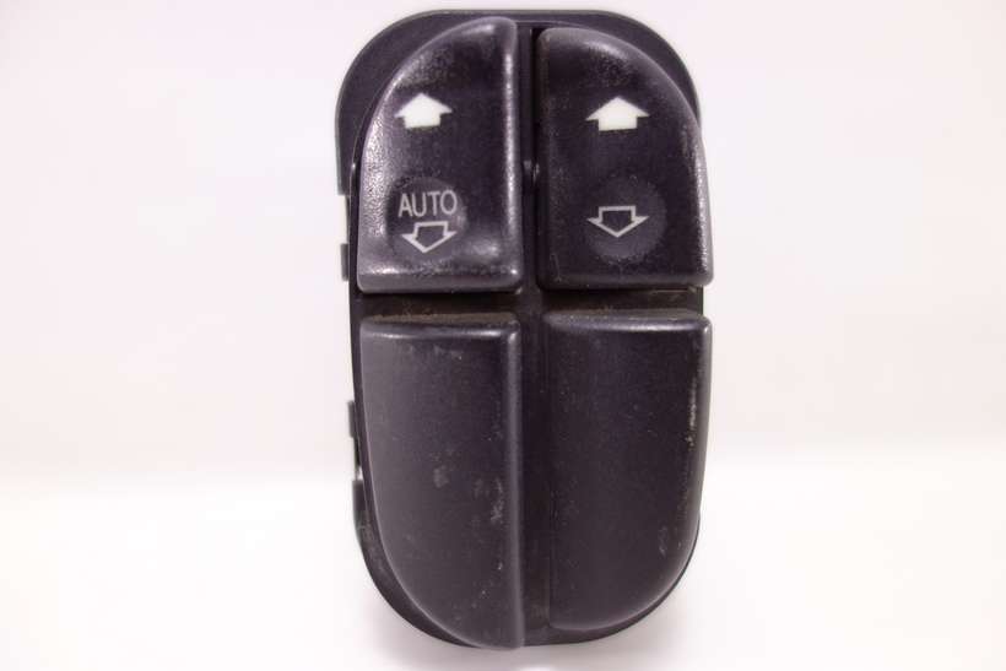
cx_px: 503
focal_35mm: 28
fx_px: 783
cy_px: 336
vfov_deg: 46.4
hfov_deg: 65.5
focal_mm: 10.4
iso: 125
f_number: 1.8
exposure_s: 1/80
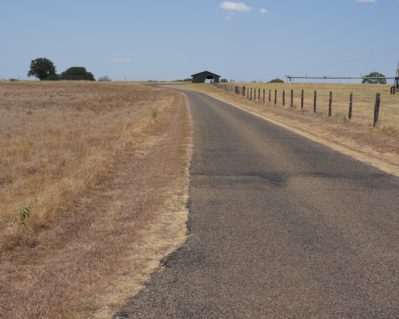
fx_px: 437
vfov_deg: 40.1
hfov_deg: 49.1
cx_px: 191
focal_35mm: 37
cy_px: 156
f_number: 18
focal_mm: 32
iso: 100
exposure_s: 1/100
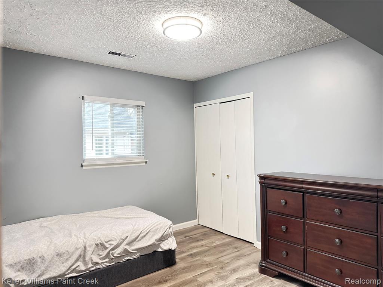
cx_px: 192
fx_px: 266
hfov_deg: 71.6
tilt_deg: +0.1
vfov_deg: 56.8
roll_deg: +0.4
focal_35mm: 24
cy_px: 144
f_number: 1.78
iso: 800
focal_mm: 6.76
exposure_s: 1/40
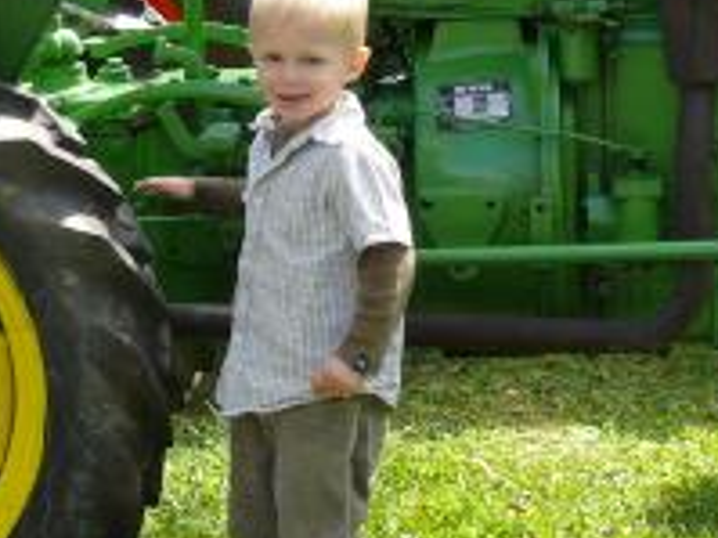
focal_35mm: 169
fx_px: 3503
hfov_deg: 11.7
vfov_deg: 8.8
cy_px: 139
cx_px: 245
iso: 100
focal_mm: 10.1
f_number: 4
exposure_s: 1/200
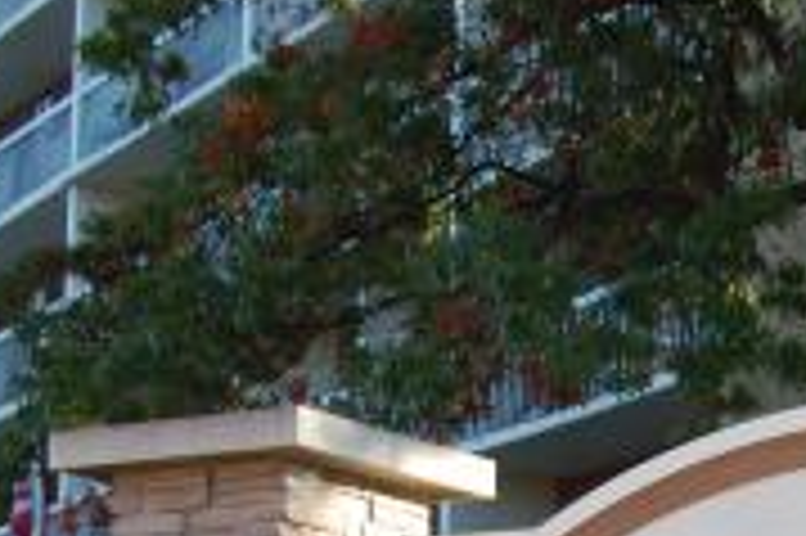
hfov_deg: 12.6
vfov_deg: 8.3
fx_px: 3601
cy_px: 869
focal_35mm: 161
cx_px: 851
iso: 200
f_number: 6.3
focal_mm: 32
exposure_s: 1/160
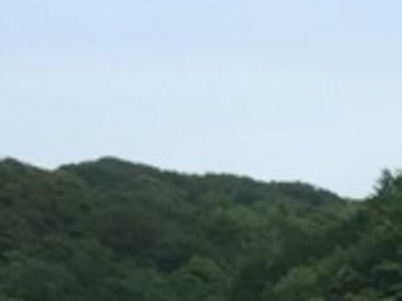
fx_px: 2296
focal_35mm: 198
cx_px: 1254
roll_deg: -1.0
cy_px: 914
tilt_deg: -10.7
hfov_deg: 8.3
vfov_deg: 6.7
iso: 32
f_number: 2.2
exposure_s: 1/1364
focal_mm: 4.15
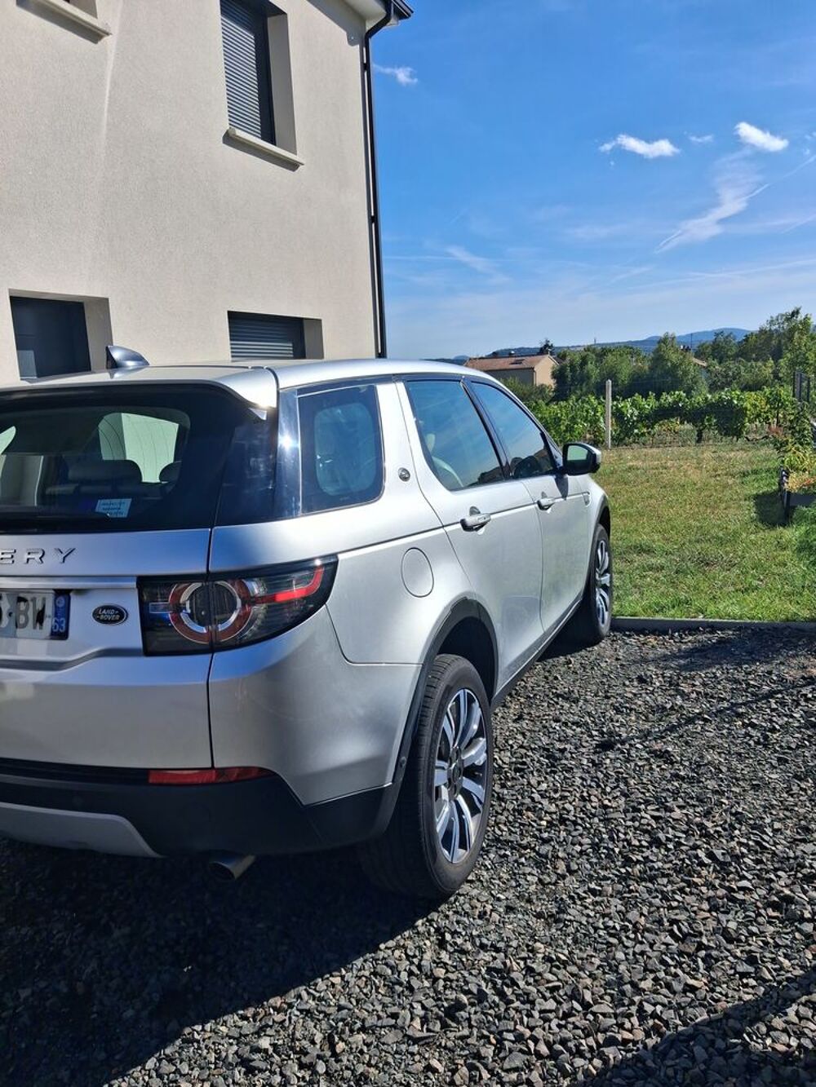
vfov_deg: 65.3
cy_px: 544
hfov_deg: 51.4
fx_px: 848
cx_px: 408
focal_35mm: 27
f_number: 1.8
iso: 20
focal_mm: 4
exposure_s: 1/1179
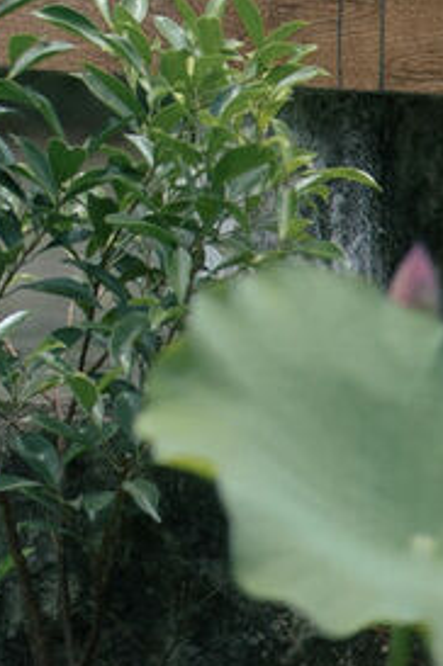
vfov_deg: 1.9
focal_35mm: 1094
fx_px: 20243
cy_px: -1044
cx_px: -664
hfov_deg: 1.3
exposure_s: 1/2000
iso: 125
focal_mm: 190
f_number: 2.8
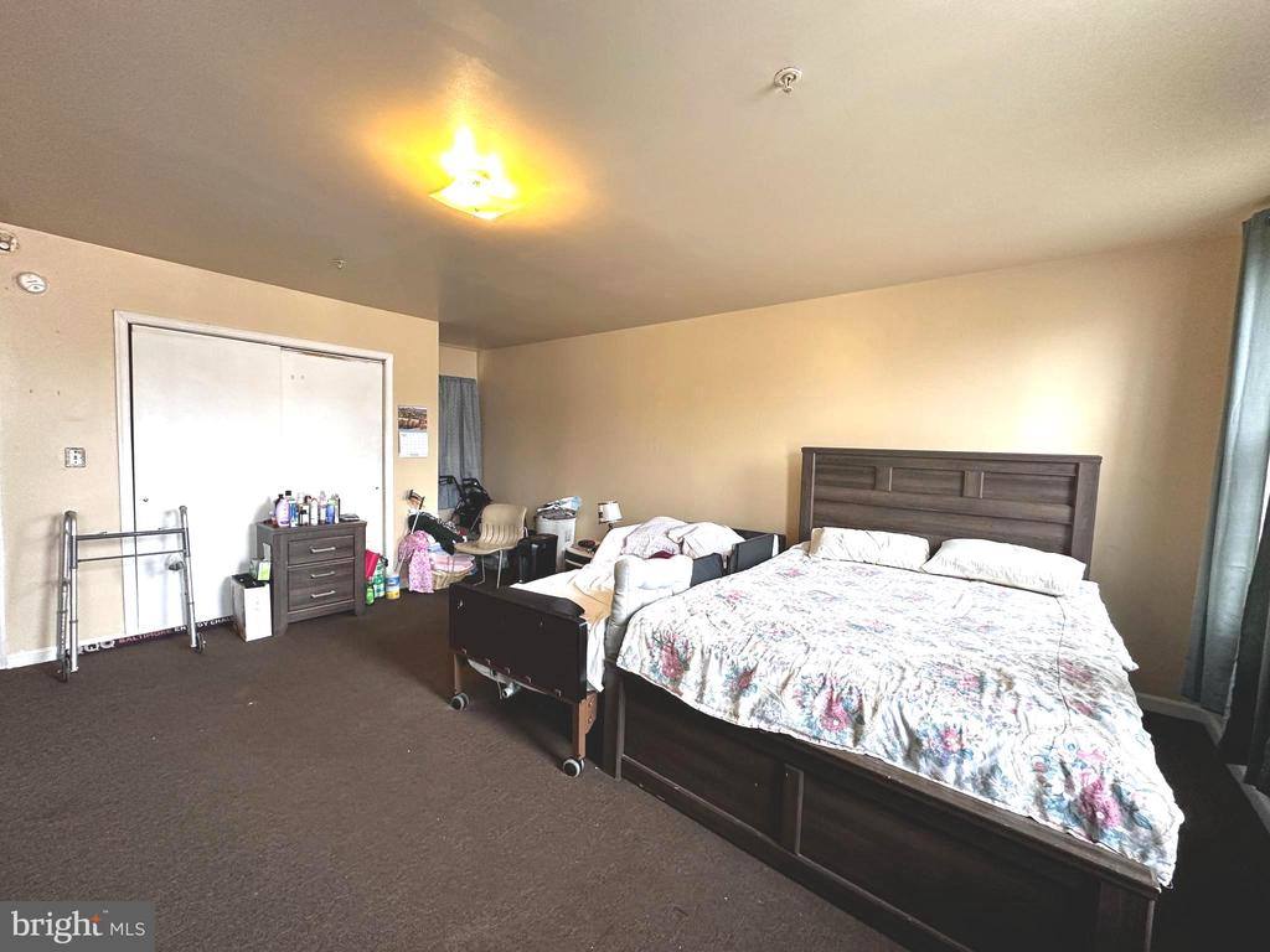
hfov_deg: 102.1
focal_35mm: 14
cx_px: 635
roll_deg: -1.6
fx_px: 514
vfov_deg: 85.7
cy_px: 476
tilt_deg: -2.4
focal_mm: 2.22
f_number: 2.2
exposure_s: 1/120
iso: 250
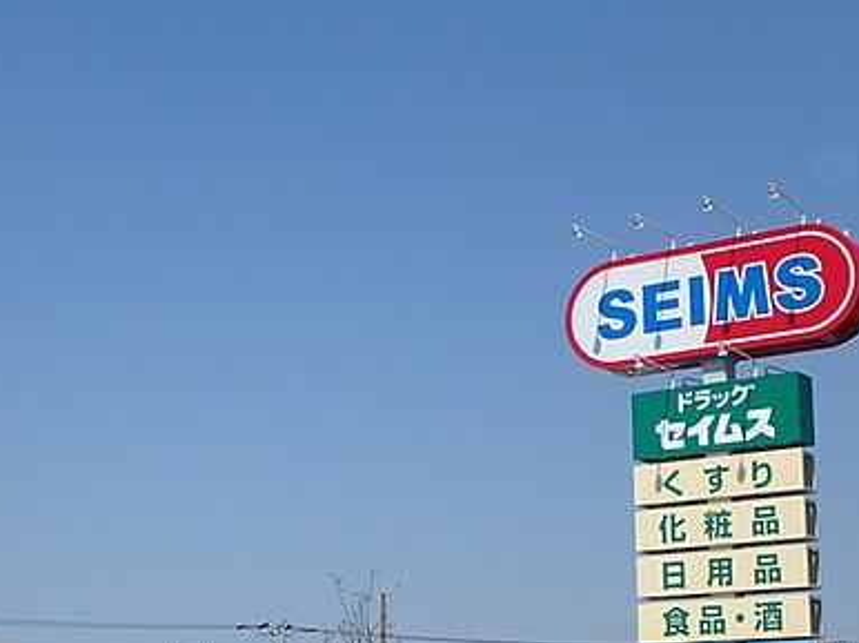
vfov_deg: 20.9
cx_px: 260
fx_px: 1736
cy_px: 447
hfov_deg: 27.6
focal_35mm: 70
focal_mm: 8.1
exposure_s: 1/1000
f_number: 5.2
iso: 125
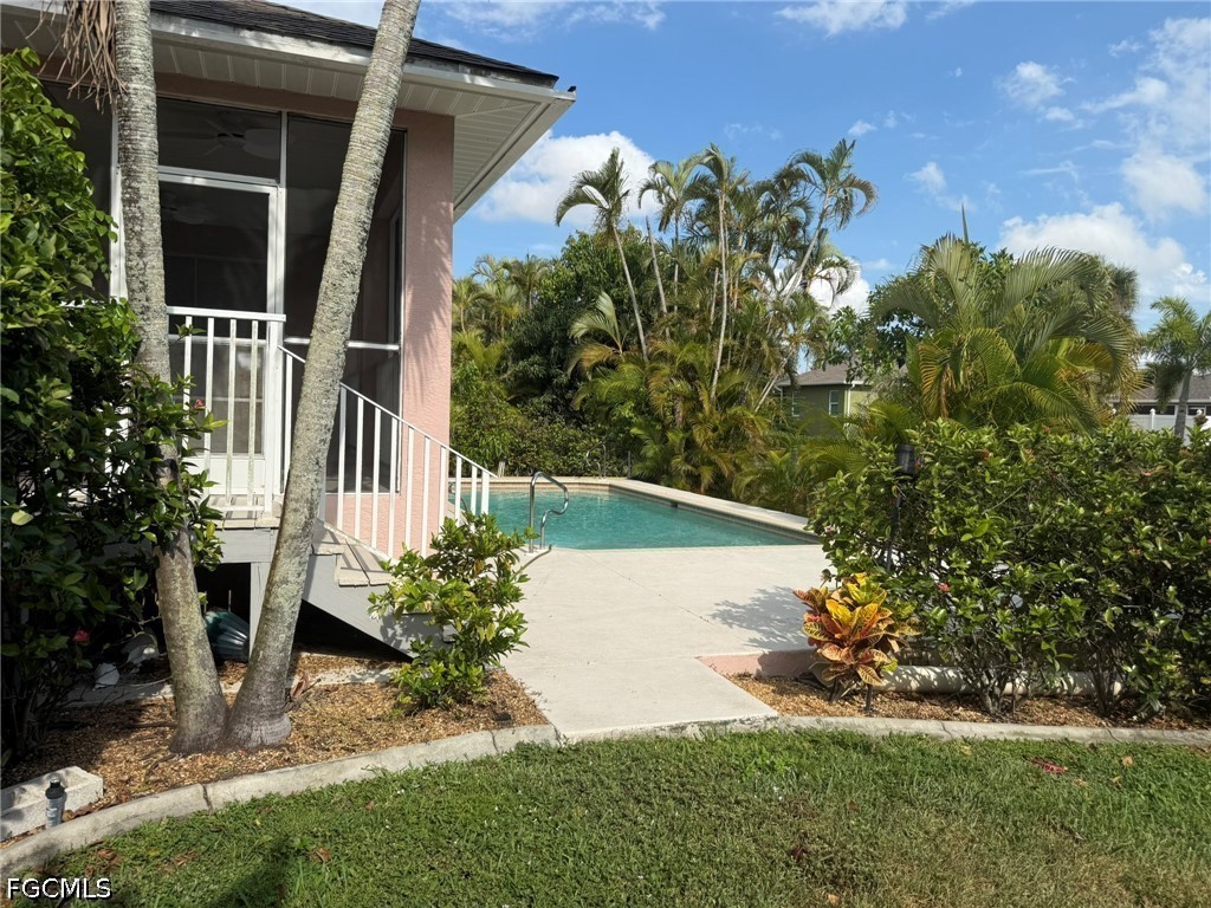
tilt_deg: -0.5
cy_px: 454
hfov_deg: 71.6
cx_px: 606
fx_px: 840
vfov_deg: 56.8
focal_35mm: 24
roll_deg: -1.8
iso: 80
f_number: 1.78
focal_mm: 6.76
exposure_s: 1/4167
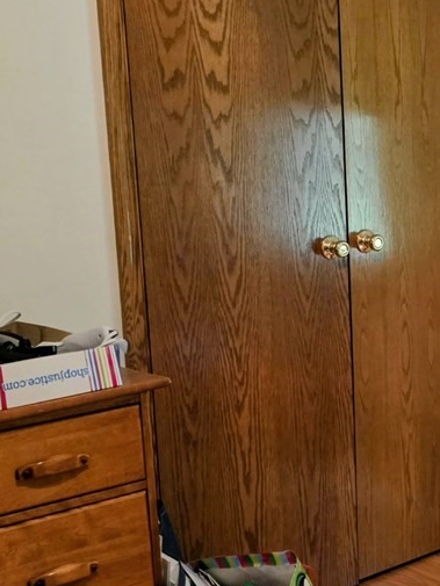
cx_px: 608
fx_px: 1186
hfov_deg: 19.1
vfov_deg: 27.7
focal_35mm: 70
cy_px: 341
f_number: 1.7
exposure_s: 1/120
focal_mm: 6.3
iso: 500
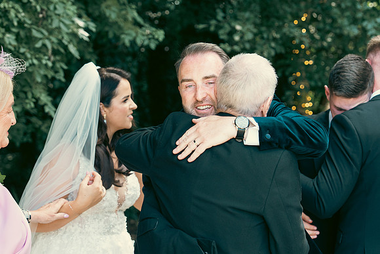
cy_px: 127
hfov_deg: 22.6
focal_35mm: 90
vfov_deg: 15.2
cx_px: 190
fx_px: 950
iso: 500
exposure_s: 1/200
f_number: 3.5
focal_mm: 60
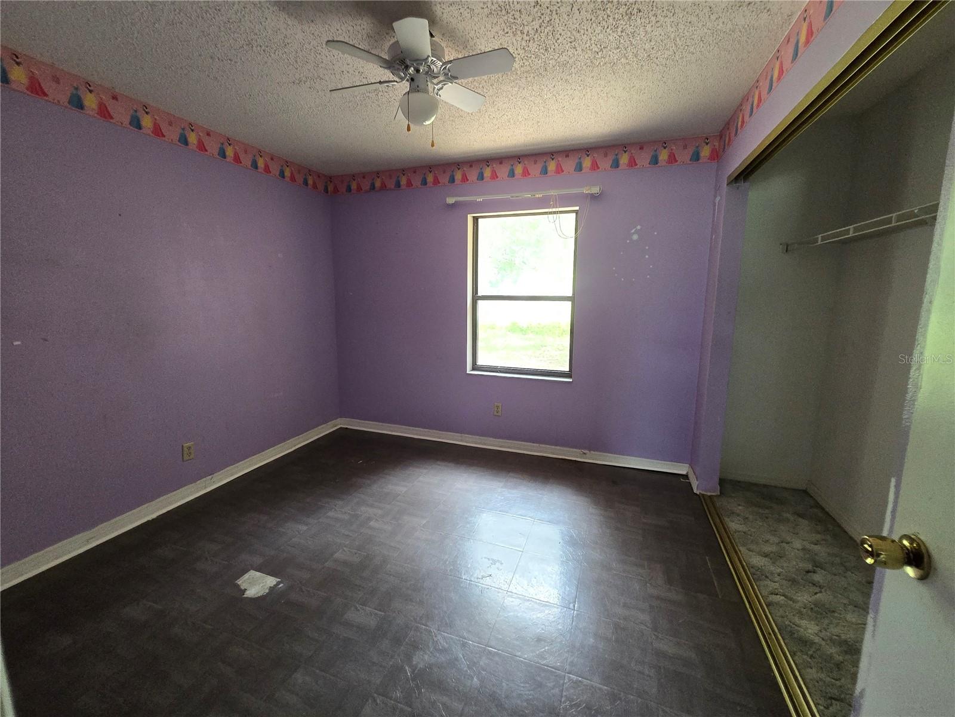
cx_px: 478
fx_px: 359
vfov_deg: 89.9
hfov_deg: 106.2
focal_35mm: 13
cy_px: 358
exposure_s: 1/60
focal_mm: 2.2
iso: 400
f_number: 2.2
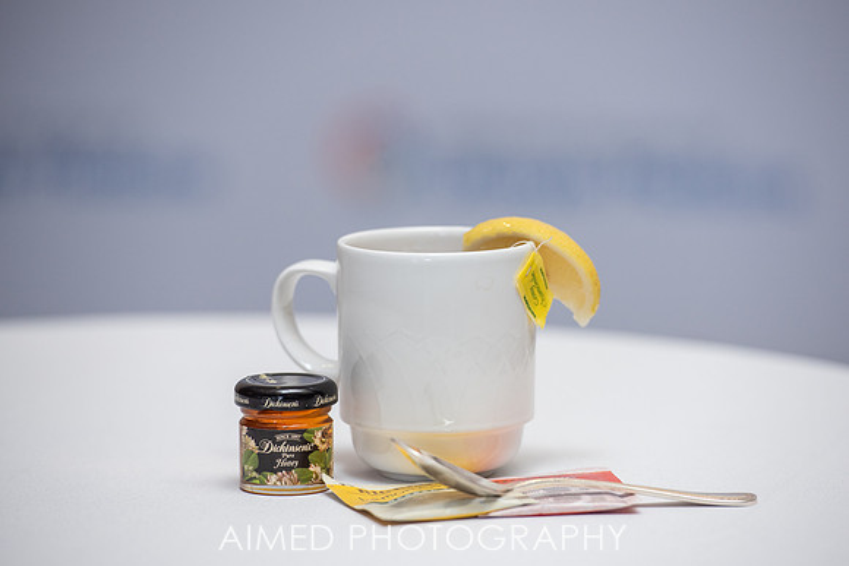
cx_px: 440
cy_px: 290
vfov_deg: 6.3
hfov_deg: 9.4
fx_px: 5136
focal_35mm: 218
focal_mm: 200
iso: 640
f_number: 4
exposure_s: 1/250
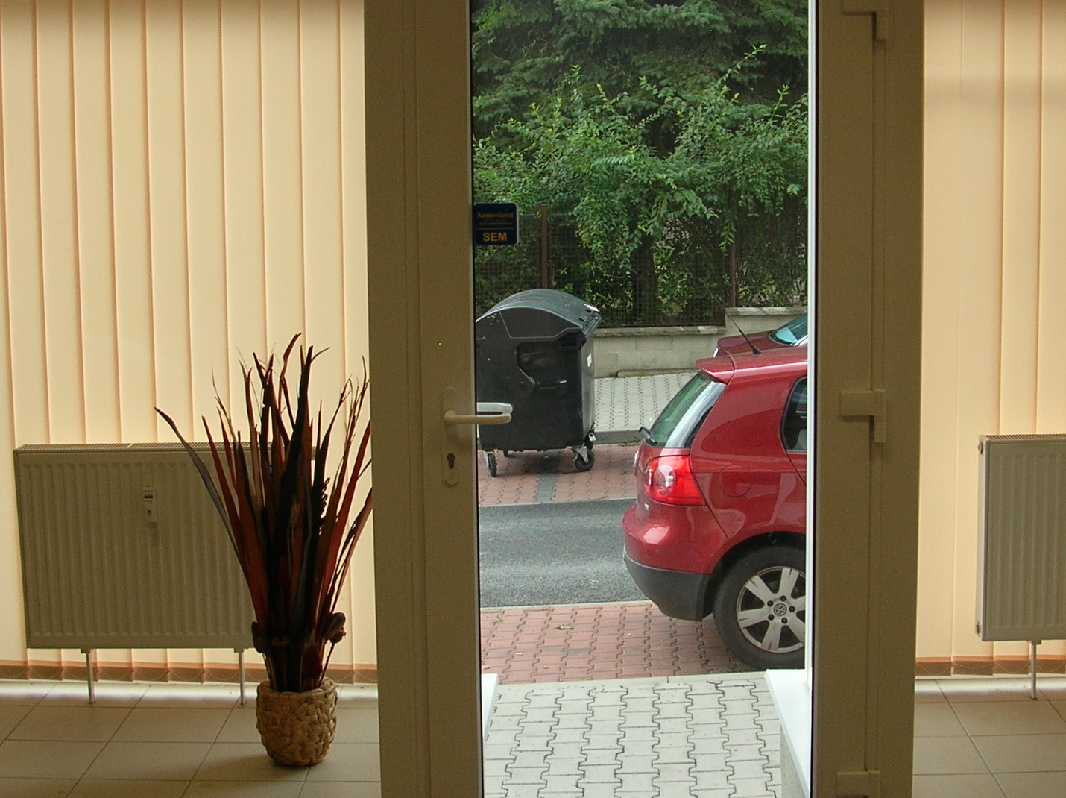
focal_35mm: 56
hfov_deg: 34.3
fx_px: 1723
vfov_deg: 26.0
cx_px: 615
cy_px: 350
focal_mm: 5.8
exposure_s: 1/80
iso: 50
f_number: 2.8
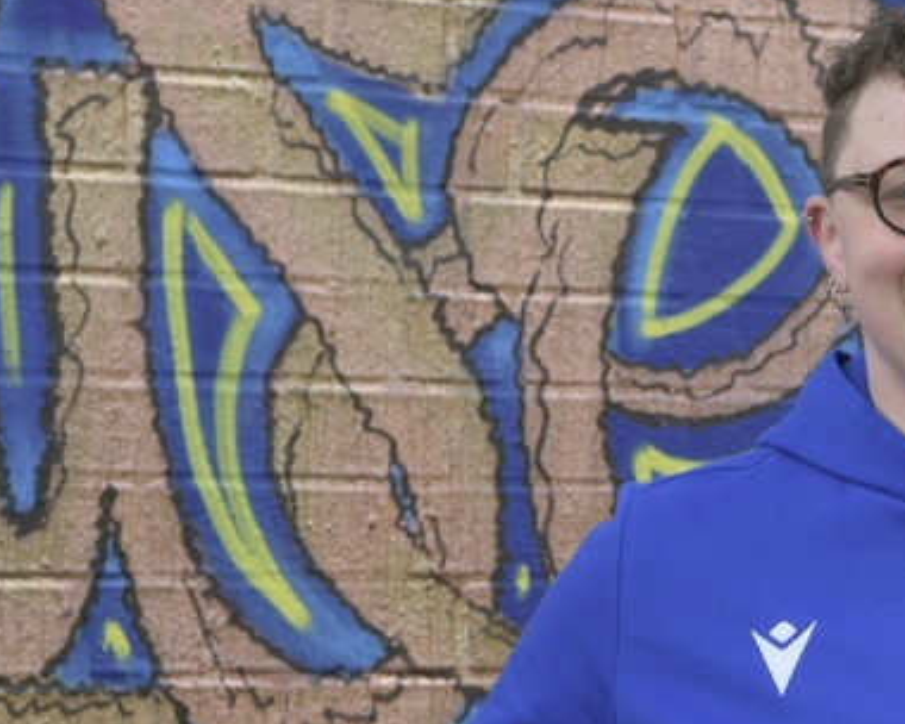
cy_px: 709
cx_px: 1012
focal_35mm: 159
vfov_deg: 9.6
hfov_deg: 11.9
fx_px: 4264
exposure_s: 1/100
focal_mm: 45
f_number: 5.6
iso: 100
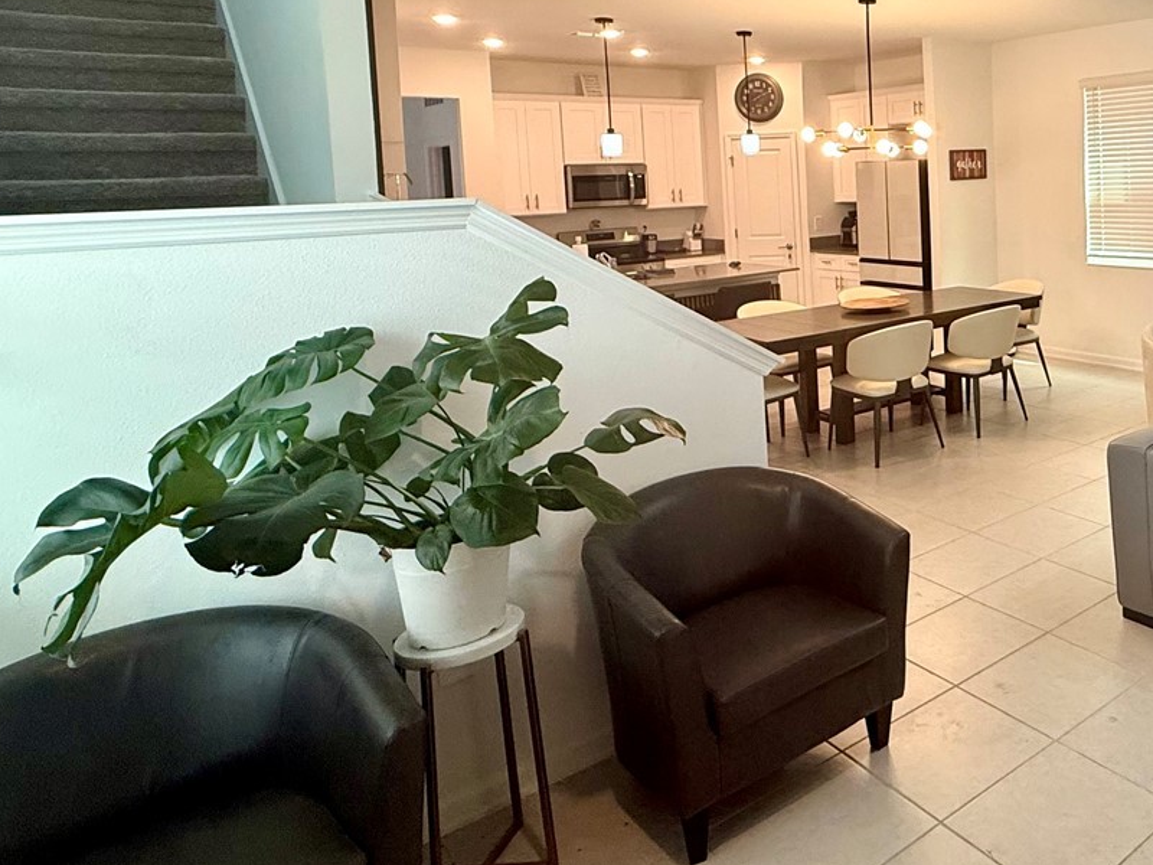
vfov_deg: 48.0
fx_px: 933
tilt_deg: -3.8
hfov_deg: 54.3
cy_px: 226
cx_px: 1061
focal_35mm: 28
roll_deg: +1.5
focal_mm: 2.22
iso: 200
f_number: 2.2
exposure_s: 1/120
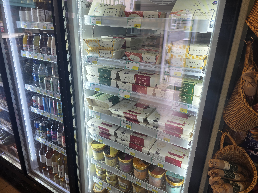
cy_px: 96
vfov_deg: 58.9
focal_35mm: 23
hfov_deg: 73.9
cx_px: 129
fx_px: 171
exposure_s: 1/100
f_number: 1.7
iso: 20
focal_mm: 6.3
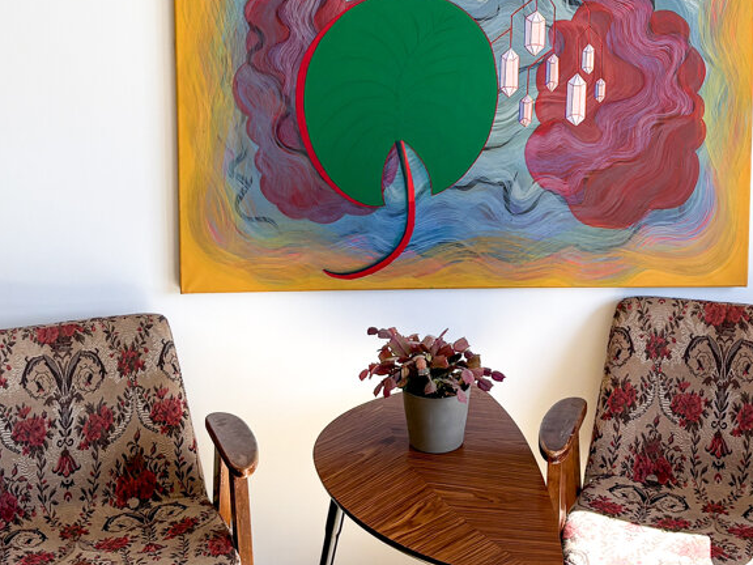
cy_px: 17
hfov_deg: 29.7
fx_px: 1414
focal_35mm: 65
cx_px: 456
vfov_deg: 21.9
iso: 50
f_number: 1.6
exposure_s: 1/377
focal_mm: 5.96
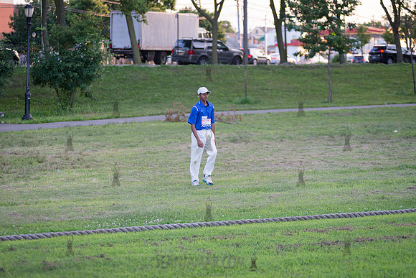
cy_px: 139
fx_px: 1156
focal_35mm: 100
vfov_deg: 13.7
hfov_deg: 20.4
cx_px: 208
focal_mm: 100
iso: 1600
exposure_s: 1/1250
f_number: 2.8
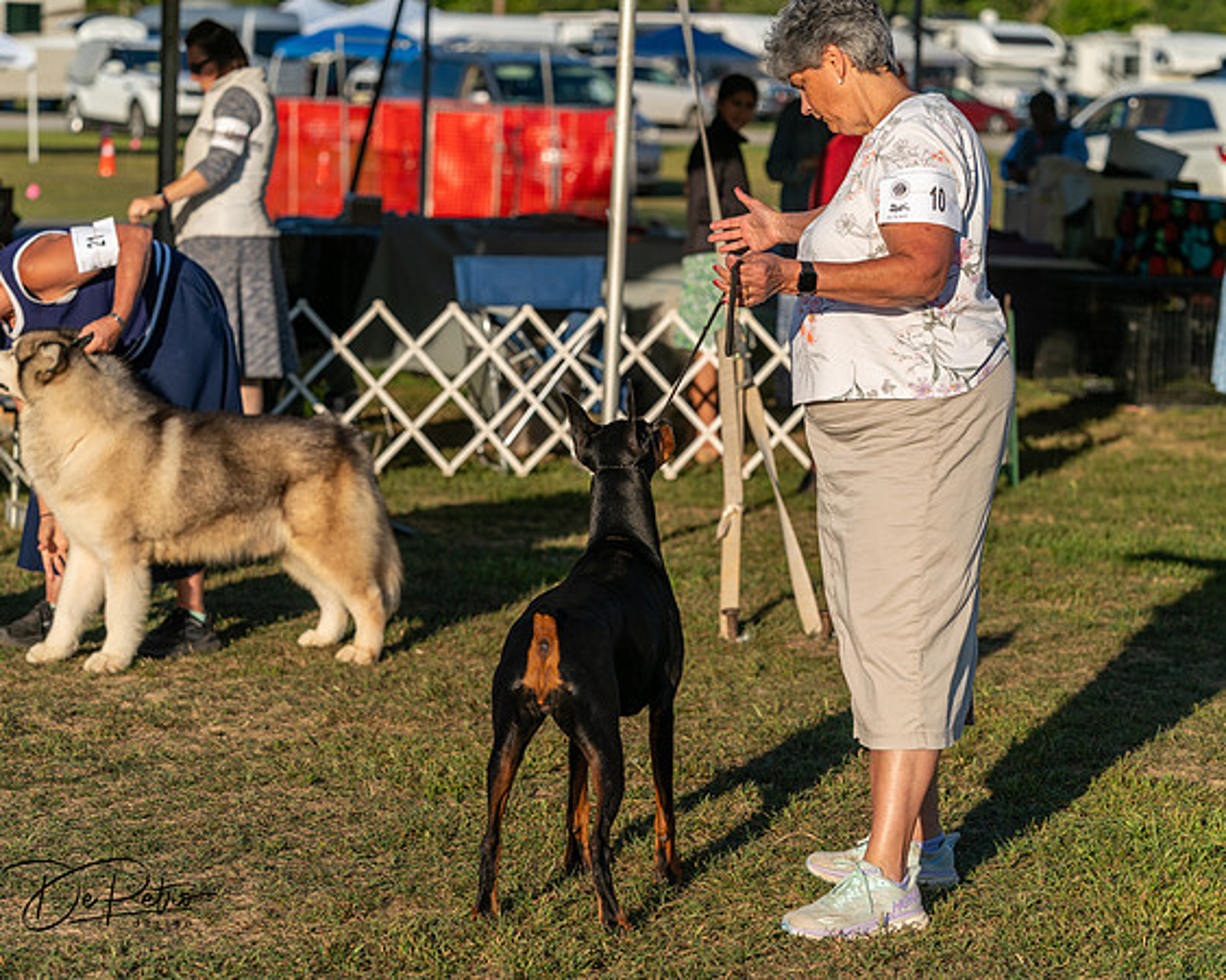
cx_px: 613
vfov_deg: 12.3
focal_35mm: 125
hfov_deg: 15.4
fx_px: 4534
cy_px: 490
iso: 160
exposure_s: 1/1250
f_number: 4.5
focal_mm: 111
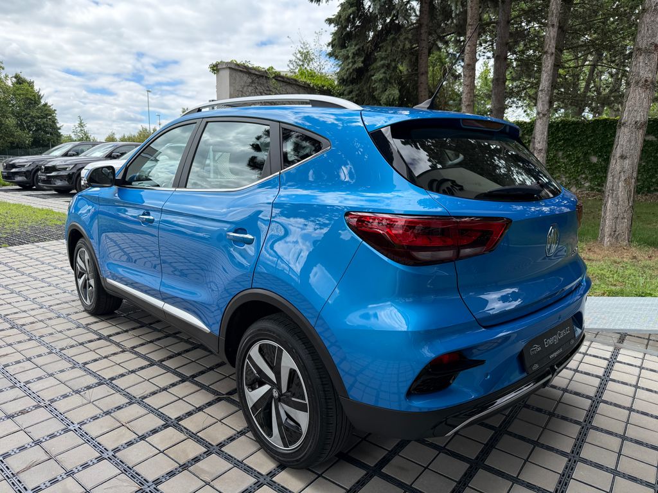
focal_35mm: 24
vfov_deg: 56.8
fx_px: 456
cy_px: 246
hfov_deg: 71.6
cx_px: 329
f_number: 1.78
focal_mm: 6.76
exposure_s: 1/1949
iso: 100
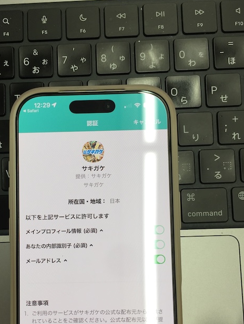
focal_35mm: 40
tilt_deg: -73.1
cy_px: 205
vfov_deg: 46.3
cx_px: 95
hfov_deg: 35.8
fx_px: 376
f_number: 2.2
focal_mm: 4.15
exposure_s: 1/120
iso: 40
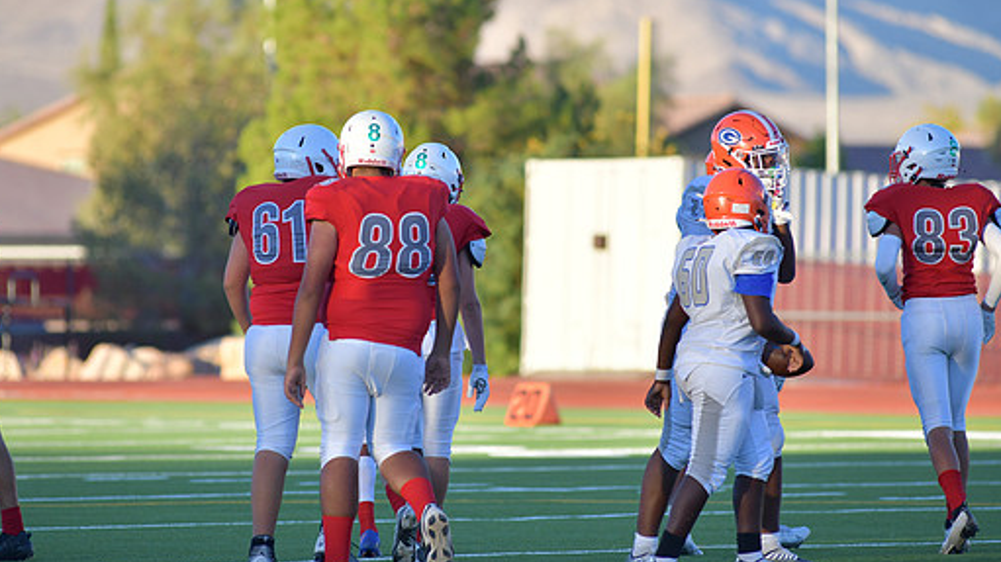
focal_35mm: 357
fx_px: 9472
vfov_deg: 3.4
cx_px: 460
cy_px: 259
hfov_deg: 6.0
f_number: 5
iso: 400
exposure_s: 1/1000
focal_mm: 300
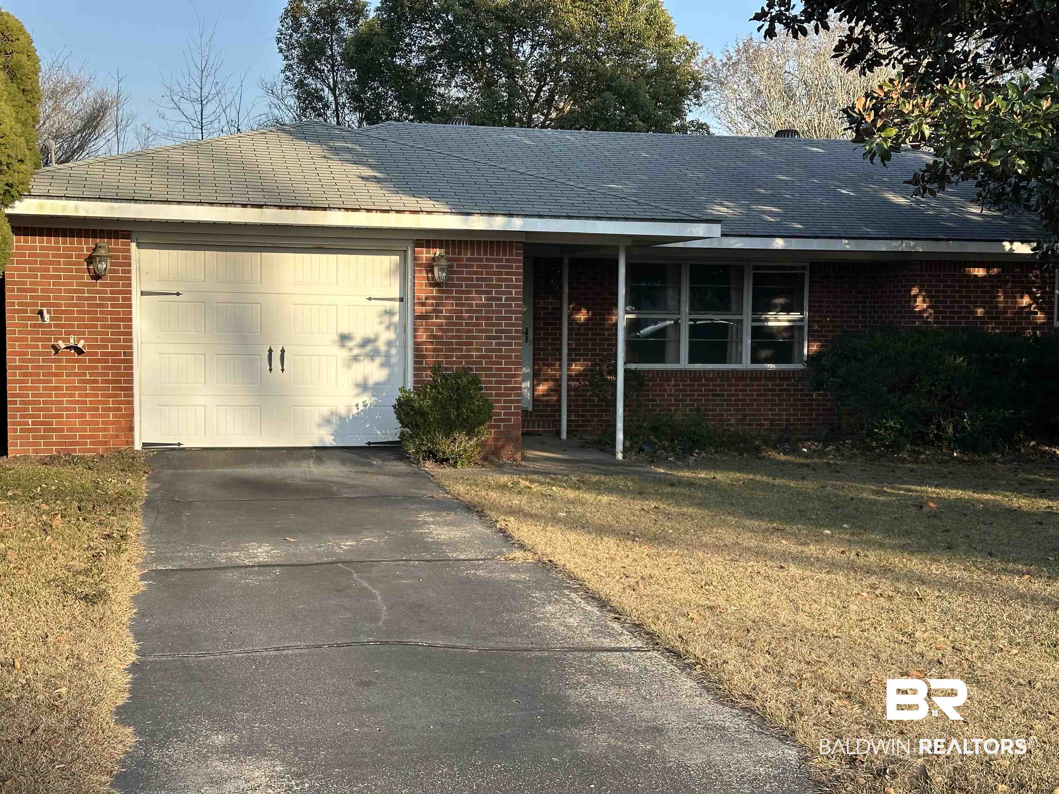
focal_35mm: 48
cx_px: 530
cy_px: 397
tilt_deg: -4.6
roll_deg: -0.2
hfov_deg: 39.7
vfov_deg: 30.3
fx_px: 1468
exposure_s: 1/1395
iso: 64
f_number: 1.78
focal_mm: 6.86
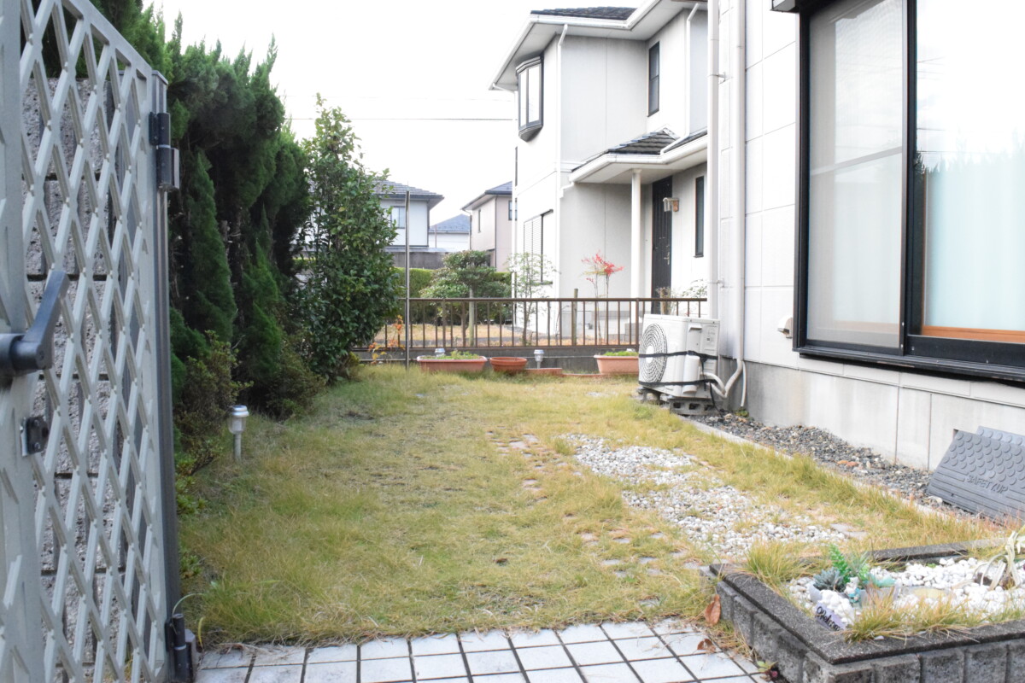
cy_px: 342
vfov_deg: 47.9
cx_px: 512
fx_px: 769
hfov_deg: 67.4
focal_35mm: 27
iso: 6400
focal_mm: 18
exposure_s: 1/500
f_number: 11
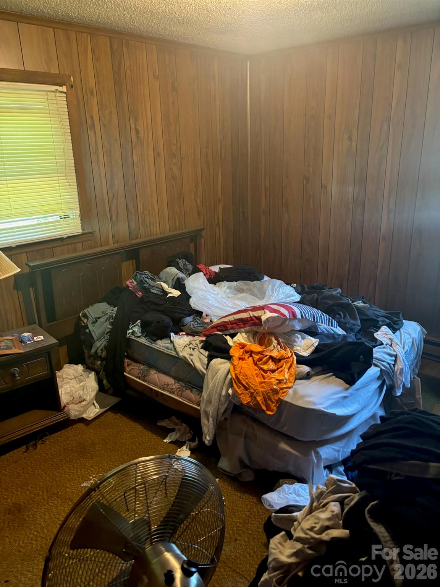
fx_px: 441
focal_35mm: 26
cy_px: 294
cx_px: 220
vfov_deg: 67.3
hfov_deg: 53.1
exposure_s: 1/30
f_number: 1.6
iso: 500
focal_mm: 5.96
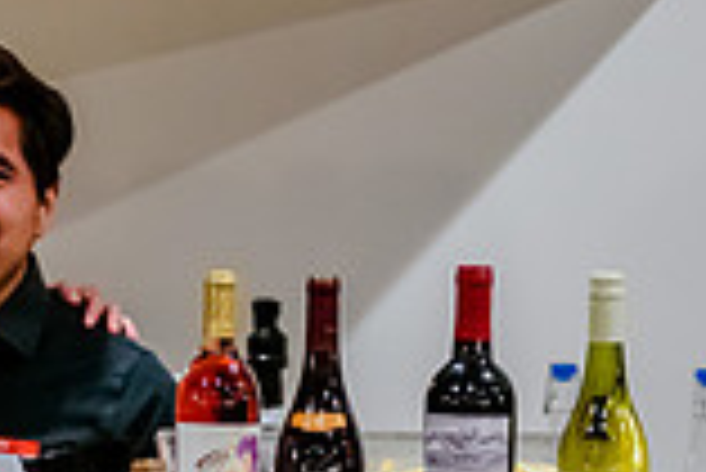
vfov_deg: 4.6
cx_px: -418
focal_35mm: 300
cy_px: 488
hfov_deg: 6.7
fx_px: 5889
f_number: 2.8
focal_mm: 66
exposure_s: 1/100
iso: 2500
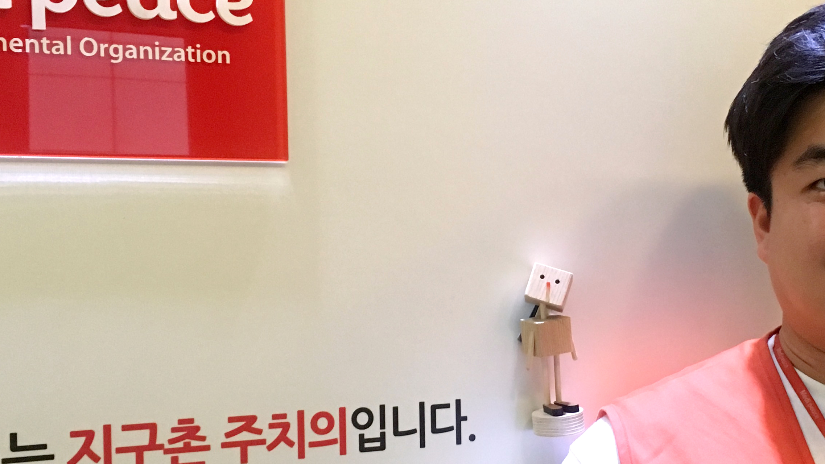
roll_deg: +1.2
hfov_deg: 37.1
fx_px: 1225
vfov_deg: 21.4
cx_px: 500
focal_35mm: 56
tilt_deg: -1.9
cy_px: 269
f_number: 2.2
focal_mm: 4.15
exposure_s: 1/20
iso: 200
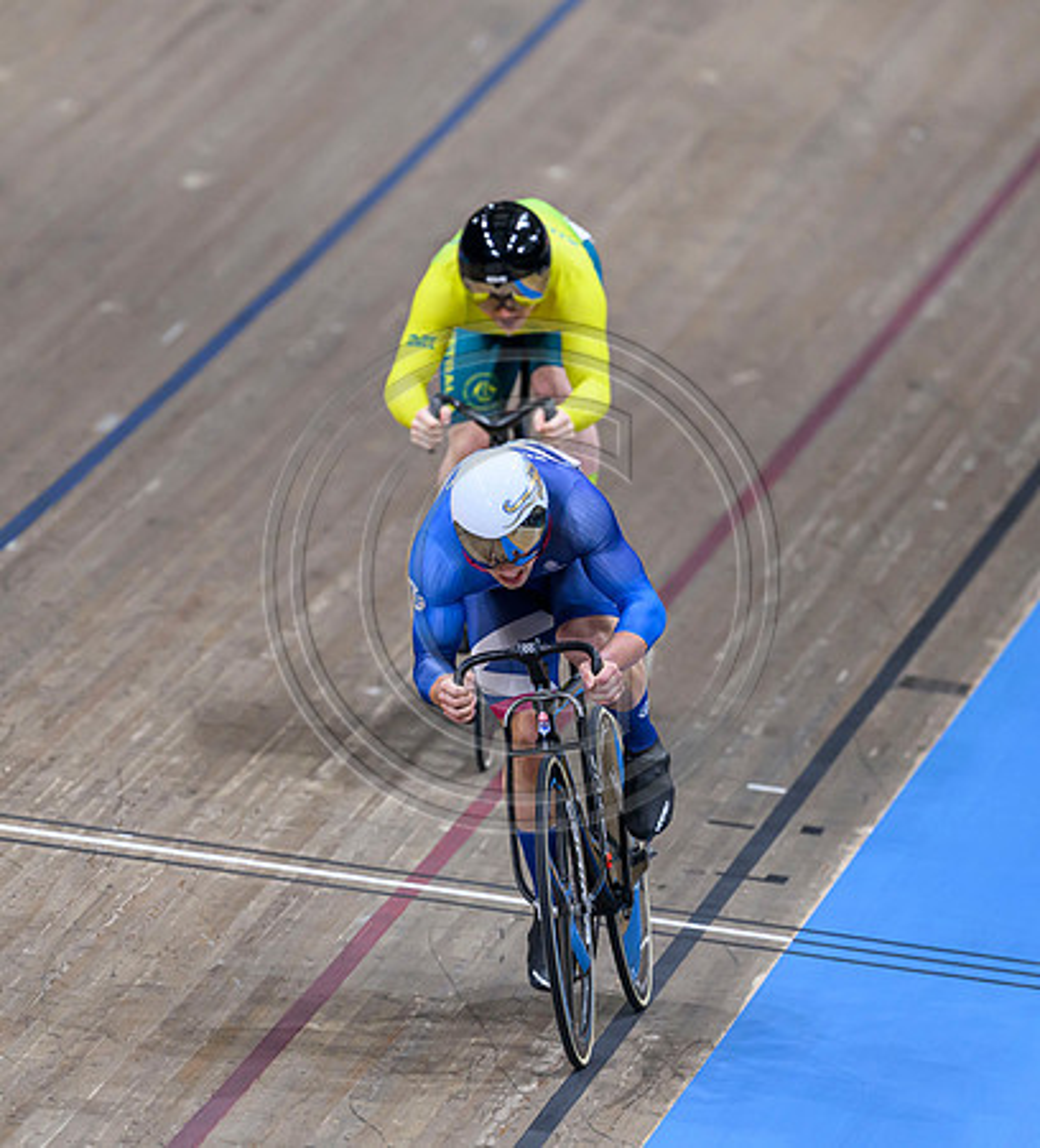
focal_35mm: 631
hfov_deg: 2.6
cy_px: 471
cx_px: 488
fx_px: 22592
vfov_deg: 2.9
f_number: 3.2
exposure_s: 1/2500
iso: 2500
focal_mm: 400
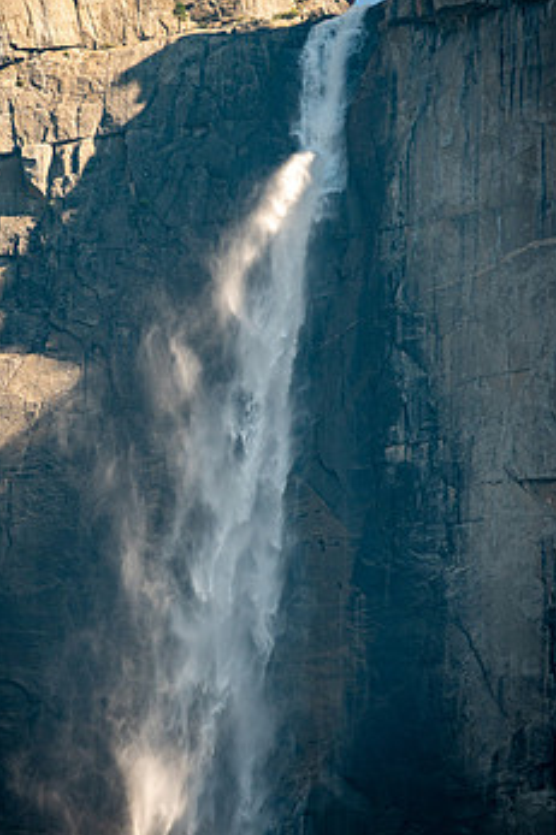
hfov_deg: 2.9
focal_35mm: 468
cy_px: 375
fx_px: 10852
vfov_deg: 4.4
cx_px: 226
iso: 125
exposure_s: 1/500
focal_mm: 132.24
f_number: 4
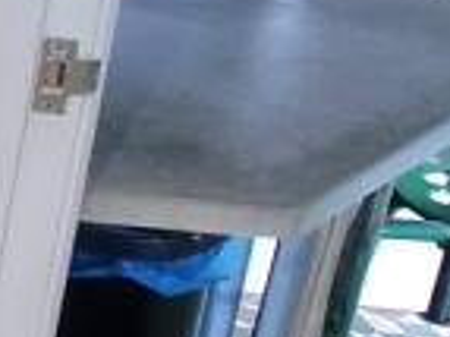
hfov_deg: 10.7
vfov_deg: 15.2
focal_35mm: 93
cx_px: -985
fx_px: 1208
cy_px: -98
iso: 320
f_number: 2.2
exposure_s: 1/40
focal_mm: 2.2
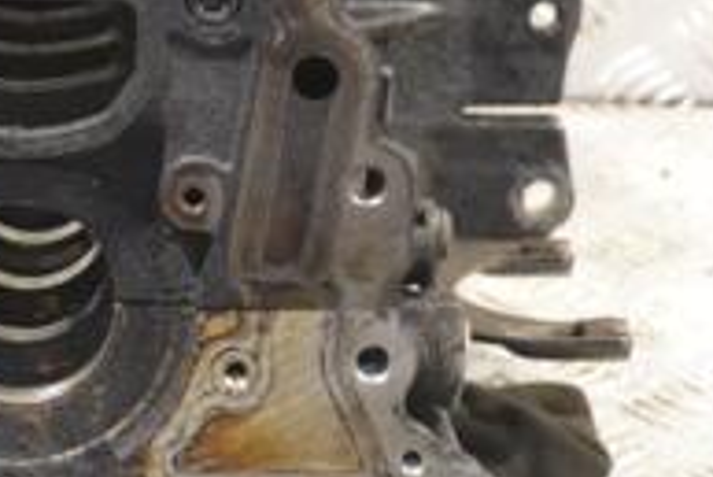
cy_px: 189
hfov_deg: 11.5
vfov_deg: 7.8
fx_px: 3508
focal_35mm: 177
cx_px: -11
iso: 3200
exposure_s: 1/200
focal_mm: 38
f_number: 5.6
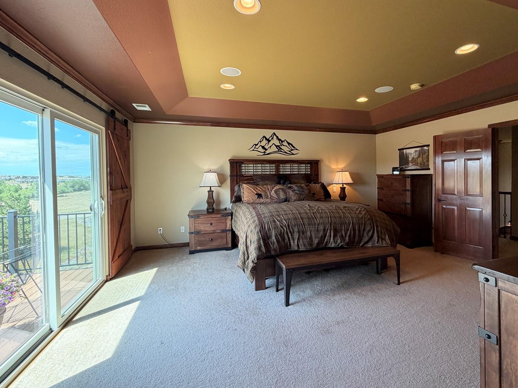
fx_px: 239
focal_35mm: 16
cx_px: 279
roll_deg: +1.0
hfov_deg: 94.3
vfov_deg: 78.0
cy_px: 178
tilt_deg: -1.2
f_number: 2.2
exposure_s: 1/120
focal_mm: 2.22
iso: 125
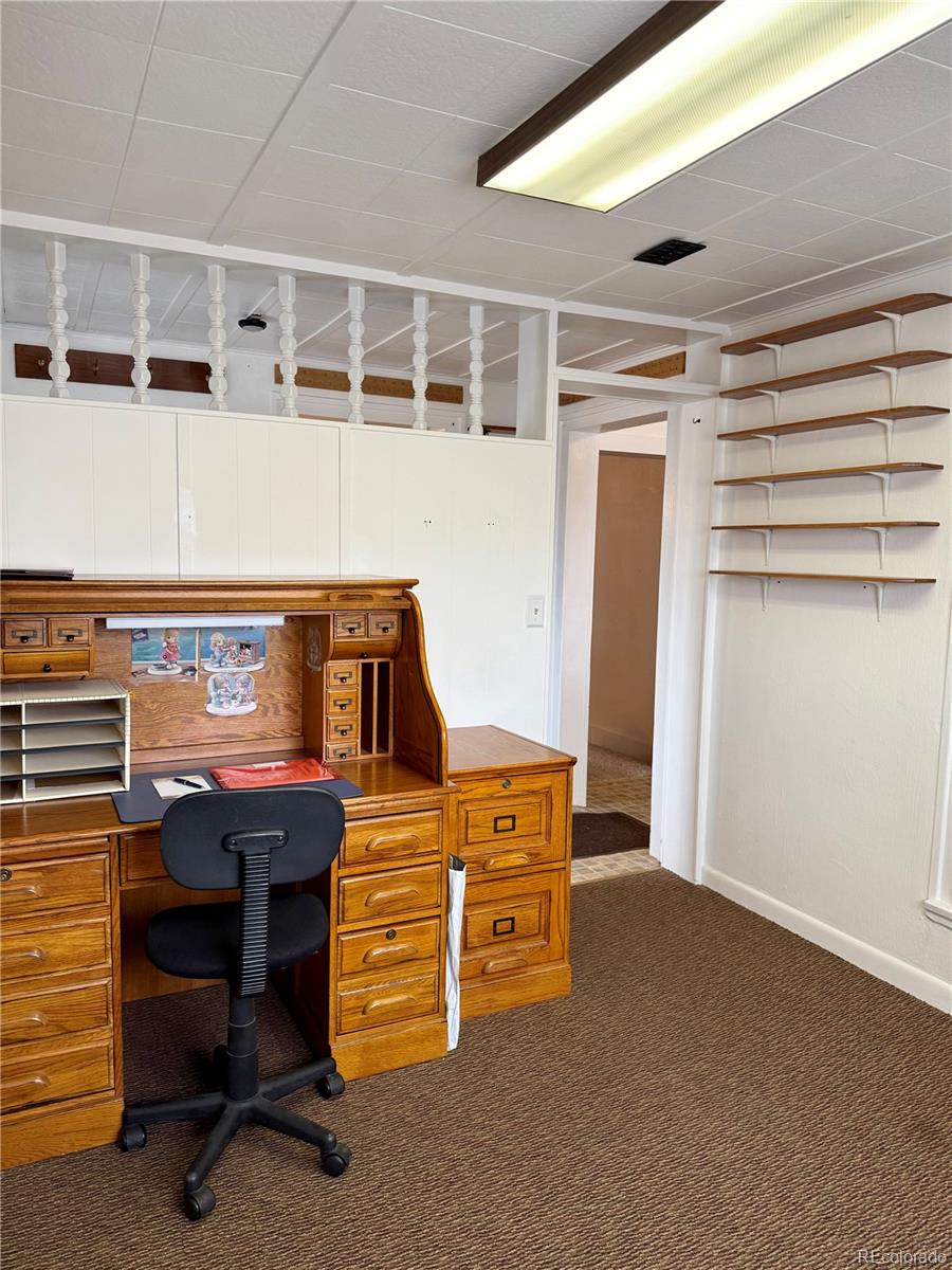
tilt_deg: -3.5
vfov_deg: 71.6
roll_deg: -1.9
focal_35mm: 24
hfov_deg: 56.8
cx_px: 476
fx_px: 880
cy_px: 635
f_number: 1.78
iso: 125
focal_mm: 6.76
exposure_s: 1/60
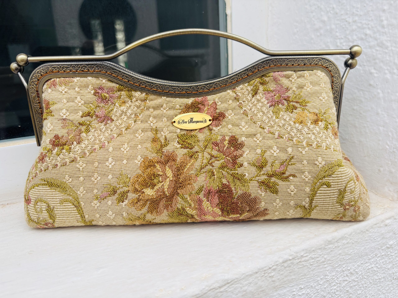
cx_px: 199
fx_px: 299
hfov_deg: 67.3
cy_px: 149
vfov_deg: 53.1
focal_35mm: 26
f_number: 1.6
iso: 50
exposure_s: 1/574
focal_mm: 5.96
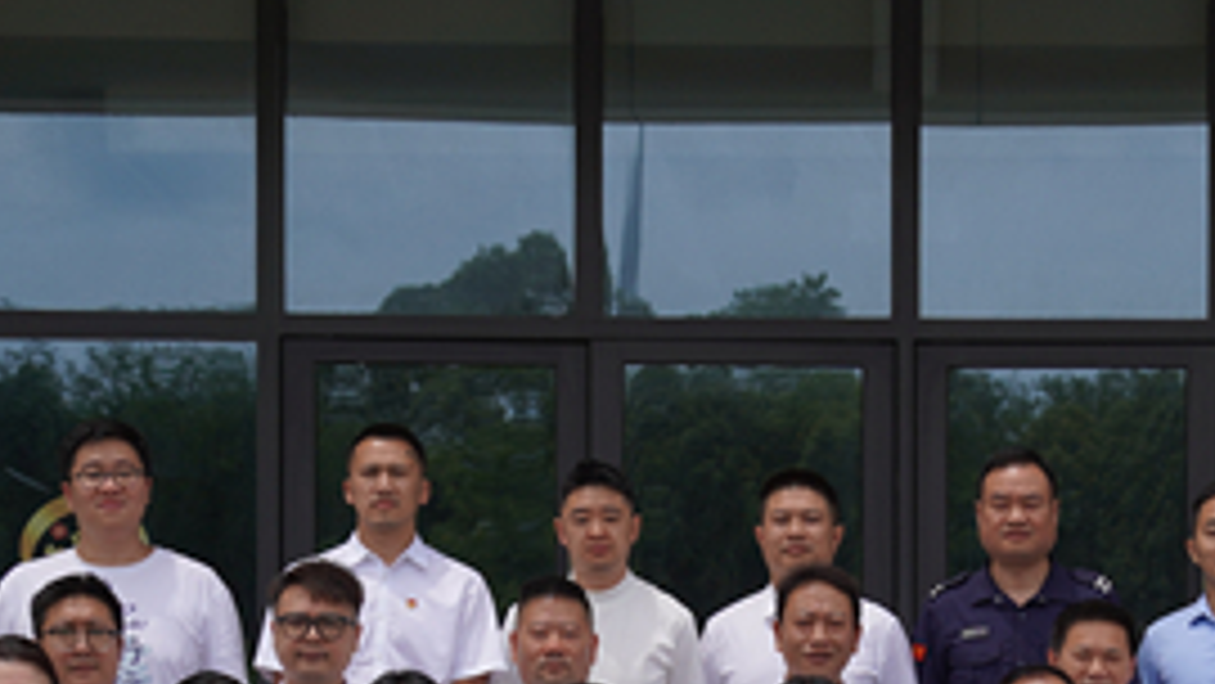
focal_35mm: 125
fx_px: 4028
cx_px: 886
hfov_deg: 17.1
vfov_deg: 9.5
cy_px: 886
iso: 100
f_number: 4.5
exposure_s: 1/1000
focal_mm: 43
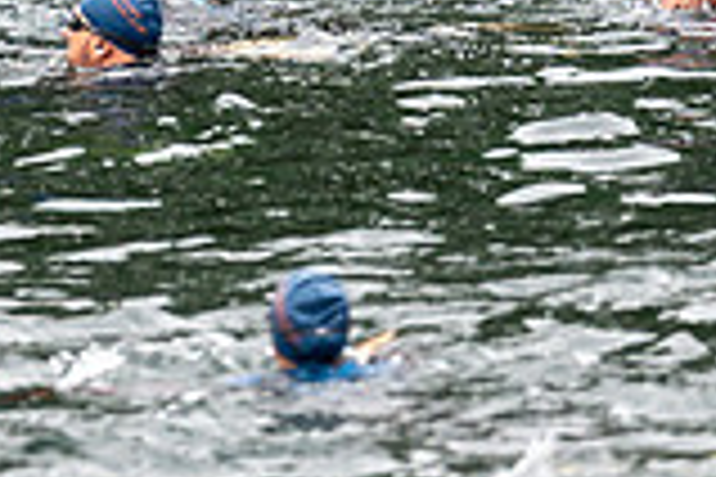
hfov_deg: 2.4
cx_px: -12
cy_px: -110
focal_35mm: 871
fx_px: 17322
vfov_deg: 1.6
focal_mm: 200
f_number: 2.8
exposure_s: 1/800
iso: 320
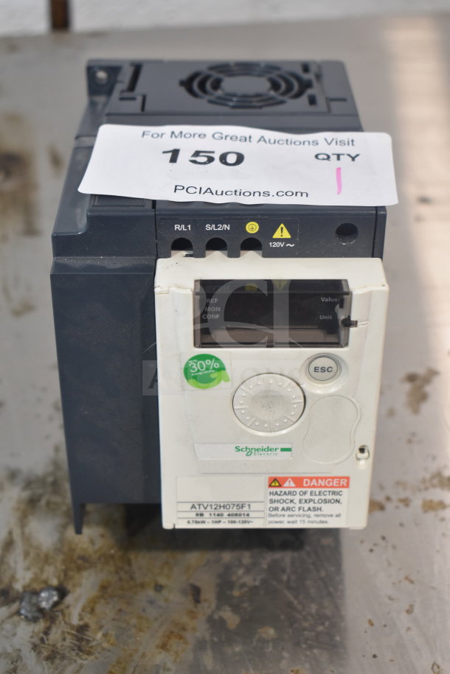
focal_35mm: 60
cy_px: 337
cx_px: 225
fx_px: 1125
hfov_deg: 22.6
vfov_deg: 33.4
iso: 900
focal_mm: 40
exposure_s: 1/60
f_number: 4.8
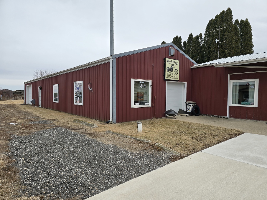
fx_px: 177
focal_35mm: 23
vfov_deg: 58.9
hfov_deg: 73.9
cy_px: 100
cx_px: 134
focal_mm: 6.3
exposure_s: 1/514
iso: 12
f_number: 1.7
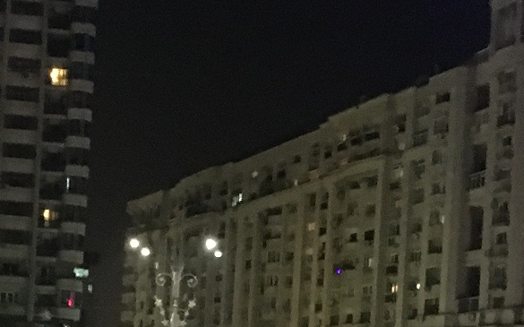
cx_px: 192
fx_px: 1513
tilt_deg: +1.3
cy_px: 366
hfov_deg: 19.6
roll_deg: -2.6
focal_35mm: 106
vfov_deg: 12.1
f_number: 2.2
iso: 800
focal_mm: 4.15
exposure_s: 1/17
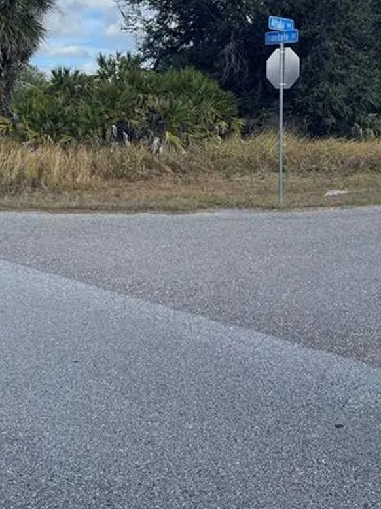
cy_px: 116
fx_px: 646
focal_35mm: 44
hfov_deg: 32.9
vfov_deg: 41.4
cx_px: 190
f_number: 1.6
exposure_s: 1/2545
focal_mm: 5.1
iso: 32
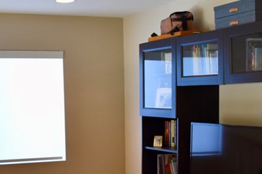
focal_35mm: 70
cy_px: 149
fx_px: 509
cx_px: 70
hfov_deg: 28.5
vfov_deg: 19.2
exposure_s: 1/80
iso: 800
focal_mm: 18
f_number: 4.5
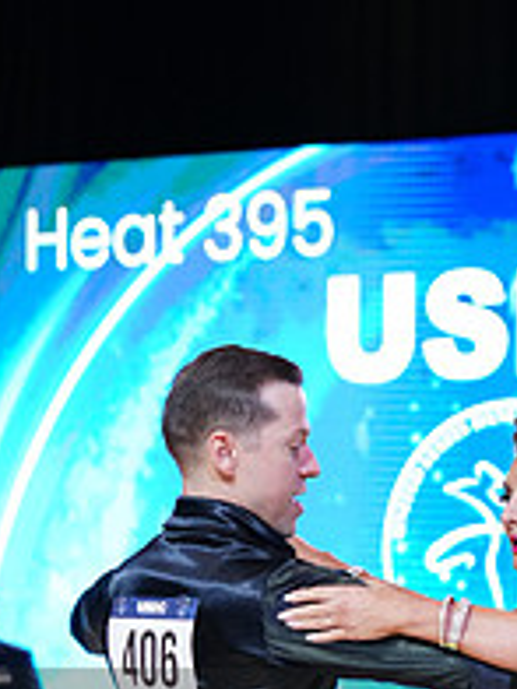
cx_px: 346
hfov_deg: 6.8
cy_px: 787
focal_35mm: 219
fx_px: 4361
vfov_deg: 8.9
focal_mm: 77
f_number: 4
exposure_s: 1/400
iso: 2500
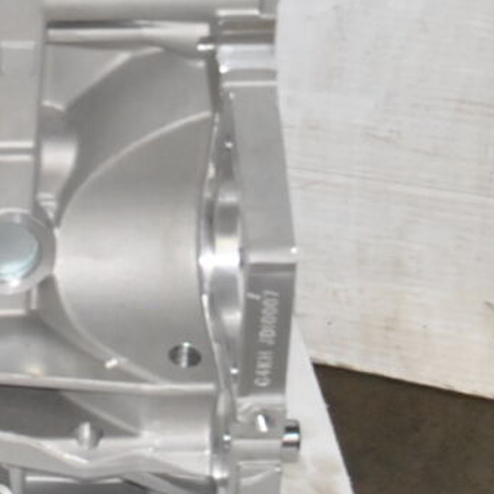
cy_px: -10
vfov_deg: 5.2
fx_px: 5393
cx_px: -169
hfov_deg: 5.2
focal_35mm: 334
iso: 800
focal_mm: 55
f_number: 13
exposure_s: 1/200
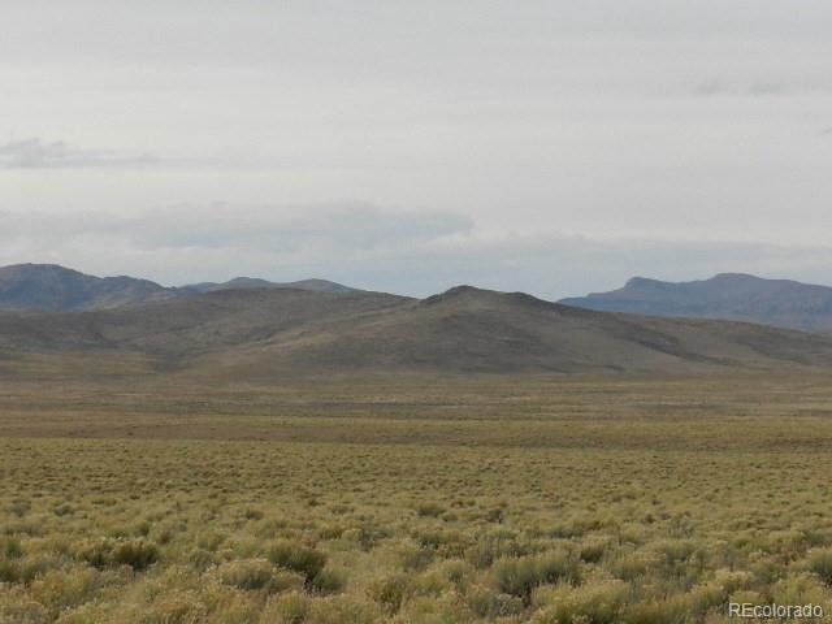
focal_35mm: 115
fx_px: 2764
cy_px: 312
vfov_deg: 12.9
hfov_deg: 17.1
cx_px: 416
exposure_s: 1/60
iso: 160
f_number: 4.8
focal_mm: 20.5
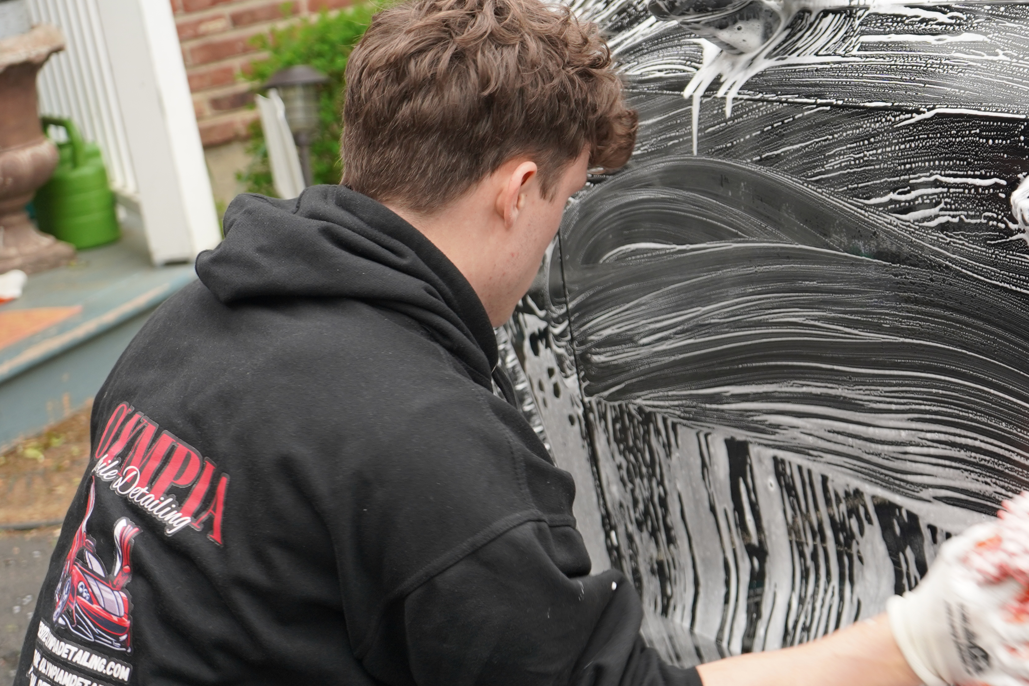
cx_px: 795
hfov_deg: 22.4
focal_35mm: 90
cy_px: 400
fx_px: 2572
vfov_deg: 15.2
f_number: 4.5
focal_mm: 50
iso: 400
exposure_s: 1/160
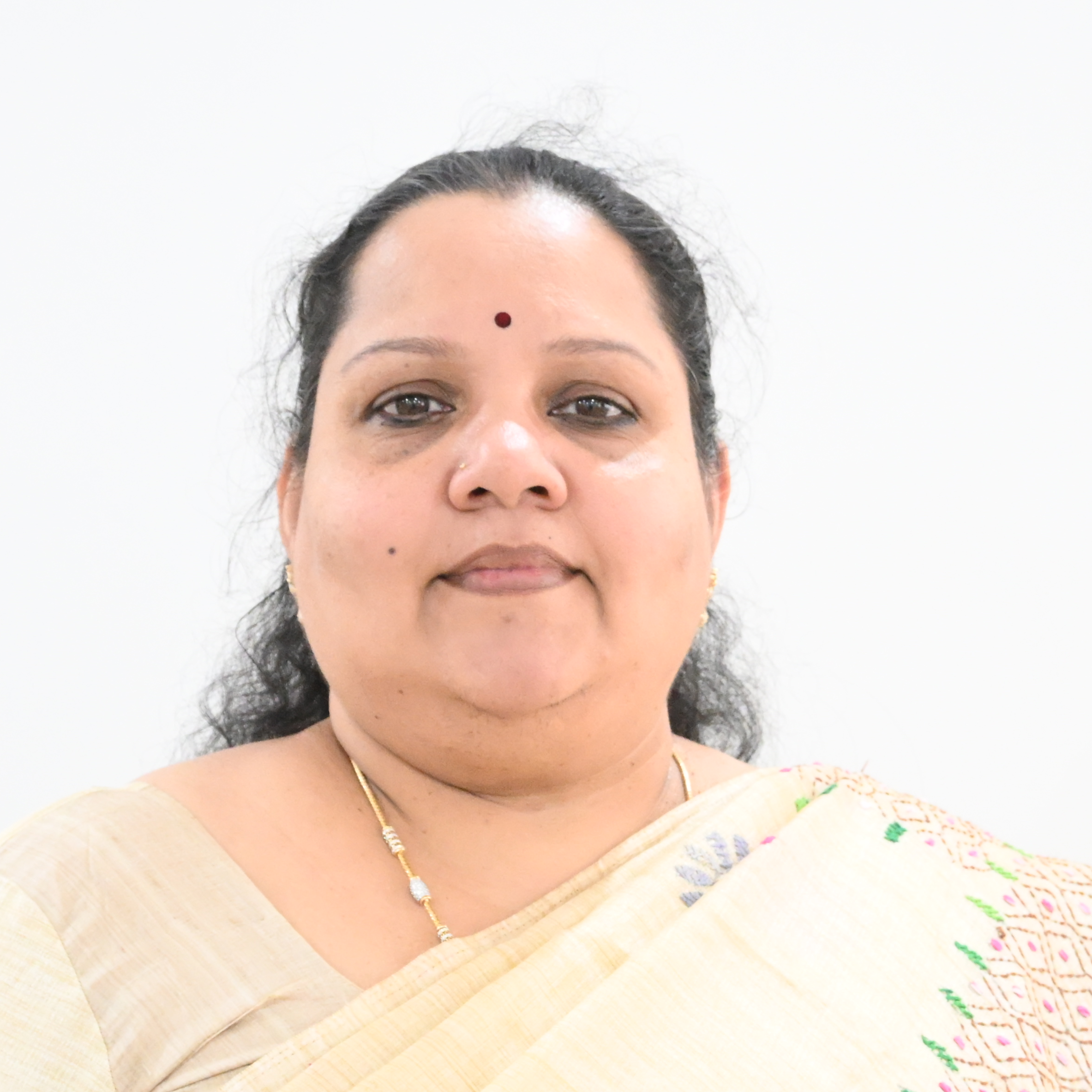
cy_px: 833
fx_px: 4497
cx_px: 577
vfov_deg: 13.8
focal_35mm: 126
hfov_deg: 13.8
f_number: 5.6
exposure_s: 1/60
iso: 6400
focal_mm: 42
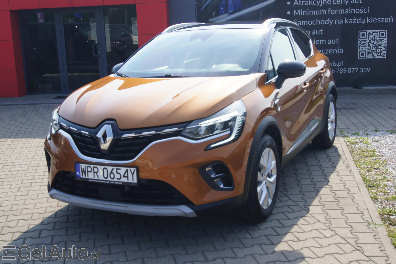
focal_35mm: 42
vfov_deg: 31.9
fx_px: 462
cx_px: 198
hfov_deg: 46.4
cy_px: 132
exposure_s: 1/80
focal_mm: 28
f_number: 11
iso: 100
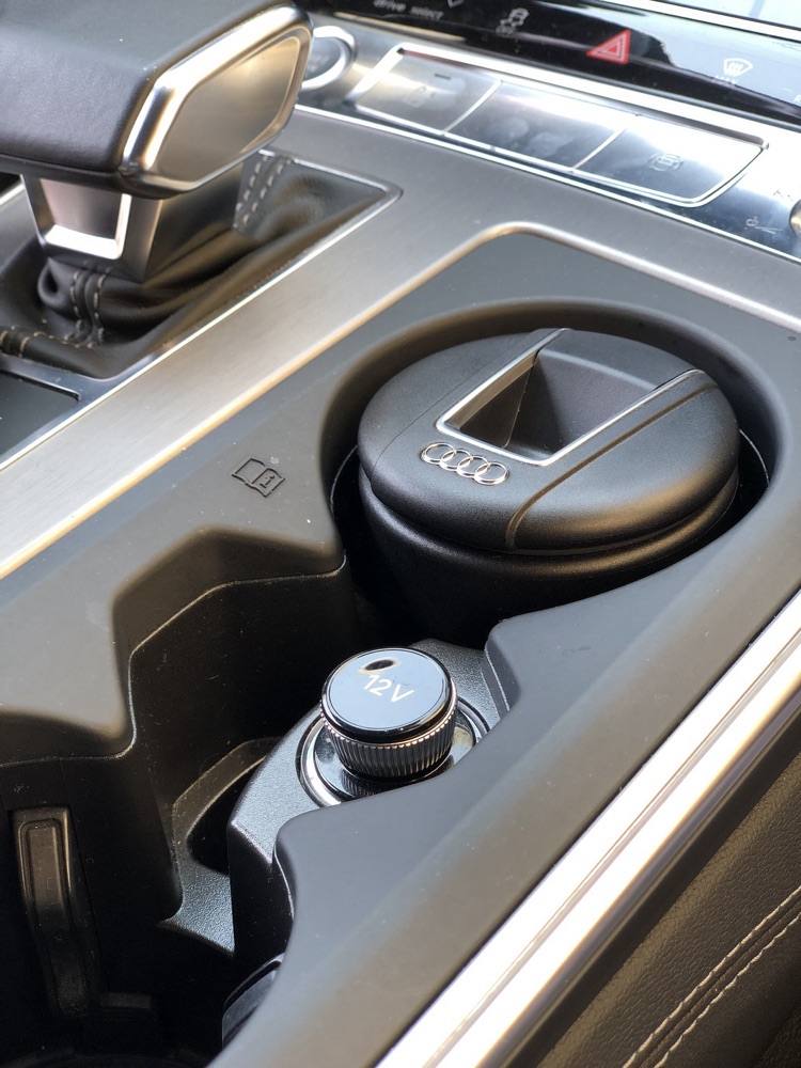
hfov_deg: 28.0
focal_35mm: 52
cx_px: 400
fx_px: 1604
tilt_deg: -31.6
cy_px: 534
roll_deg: +4.8
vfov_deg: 36.8
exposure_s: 1/60
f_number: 2.4
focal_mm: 6
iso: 40
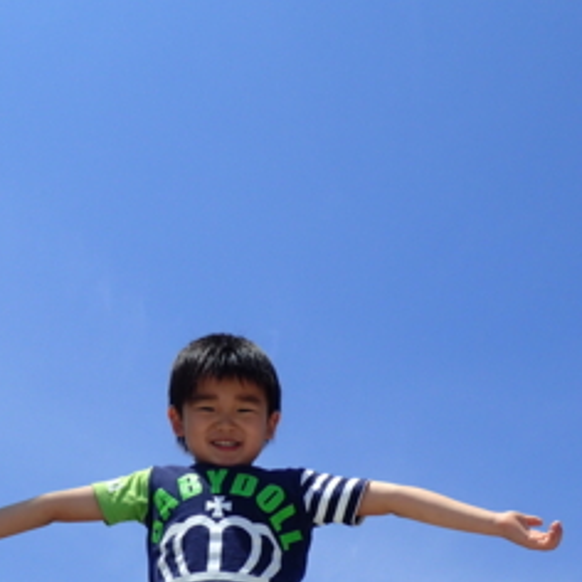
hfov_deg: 28.9
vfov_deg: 28.2
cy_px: 503
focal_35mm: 59
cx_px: 210
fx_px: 1122
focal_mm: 6.42
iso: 100
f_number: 10
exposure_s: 1/200
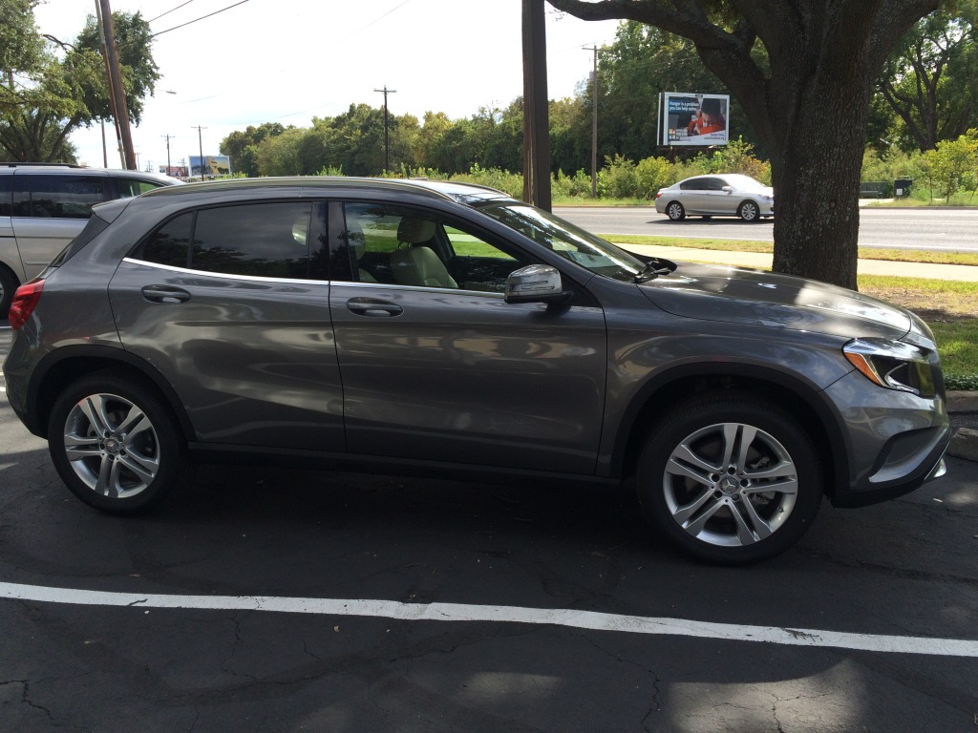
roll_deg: +1.6
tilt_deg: -14.1
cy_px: 366
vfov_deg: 48.2
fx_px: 819
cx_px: 489
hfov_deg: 61.7
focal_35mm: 29
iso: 32
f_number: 2.2
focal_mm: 4.15
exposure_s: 1/912
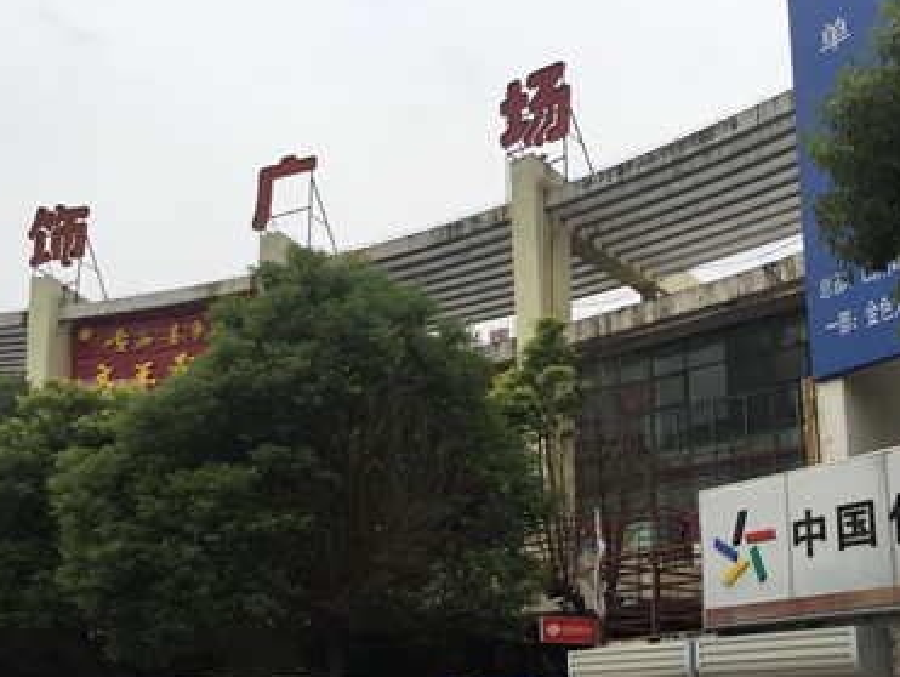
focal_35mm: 43
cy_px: 489
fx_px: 1119
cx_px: 473
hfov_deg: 43.8
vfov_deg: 33.1
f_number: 2.2
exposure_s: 1/898
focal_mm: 4.15
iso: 32
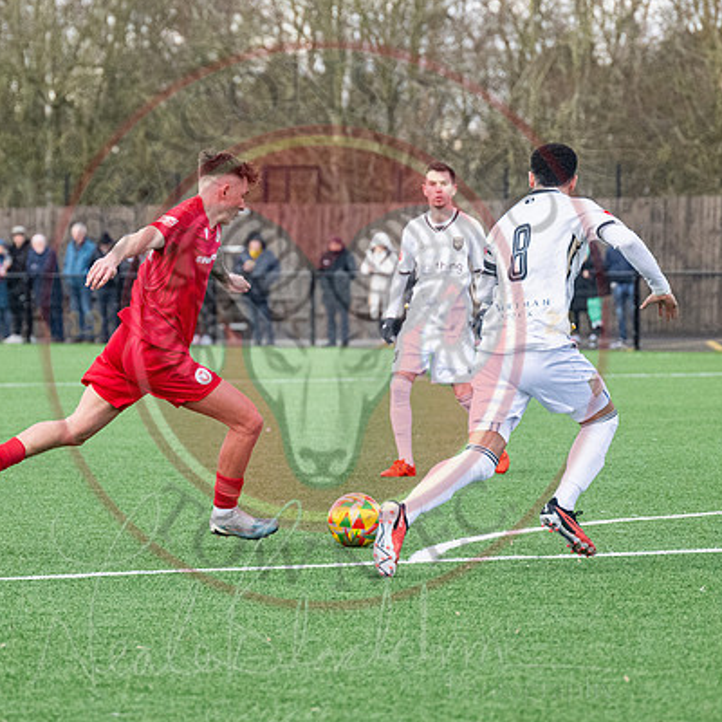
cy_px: 297
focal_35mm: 269
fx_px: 6348
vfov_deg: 6.5
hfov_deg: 6.5
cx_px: 189
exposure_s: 1/1600
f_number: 4
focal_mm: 125
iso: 2000
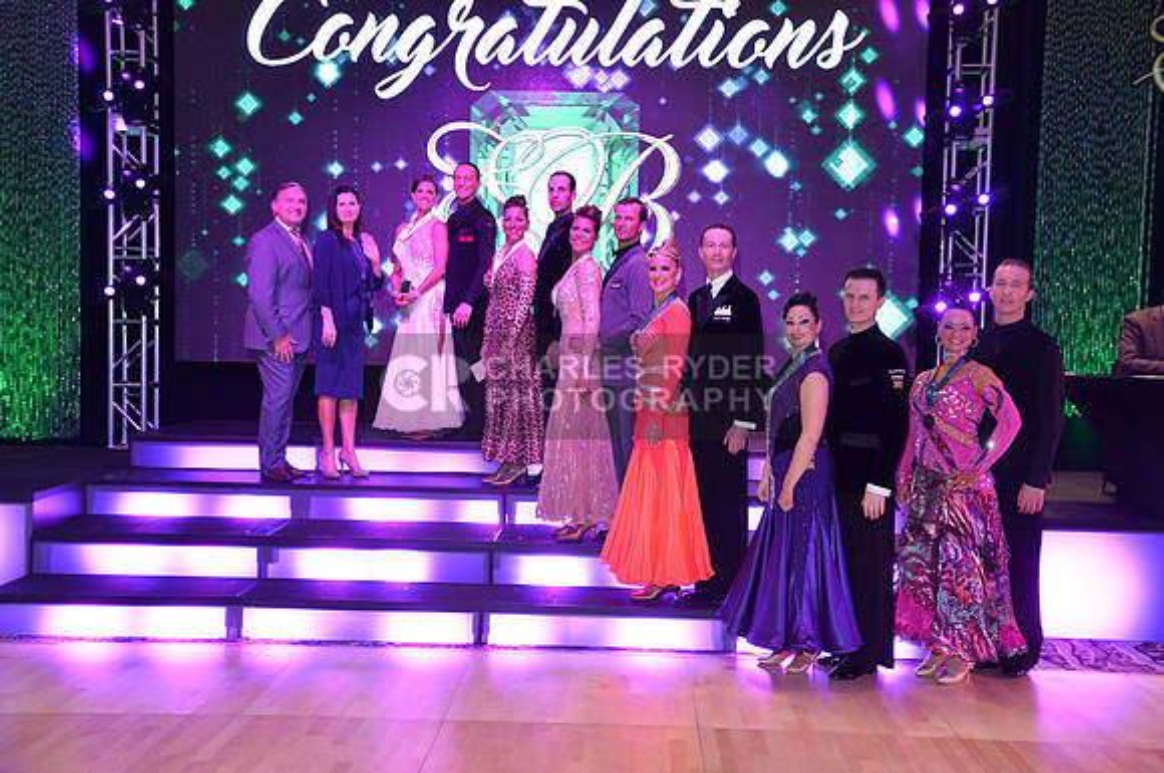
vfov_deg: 35.0
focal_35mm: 38
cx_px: 582
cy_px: 386
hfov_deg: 50.8
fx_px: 1227
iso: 2000
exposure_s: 1/250
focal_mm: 38
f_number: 5
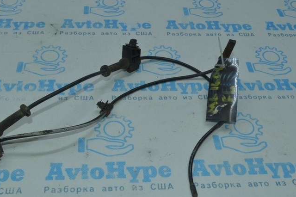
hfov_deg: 41.1
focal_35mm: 48
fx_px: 394
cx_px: 134
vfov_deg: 27.9
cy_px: 127
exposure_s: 1/40
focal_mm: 20
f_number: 16
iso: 560
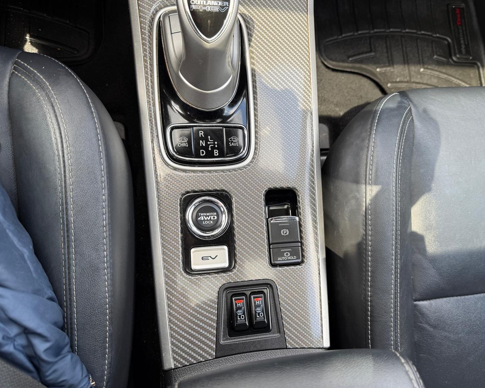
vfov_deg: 54.9
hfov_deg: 65.9
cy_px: 201
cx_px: 264
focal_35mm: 26
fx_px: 373
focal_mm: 6.76
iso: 64
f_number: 1.78
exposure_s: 1/121
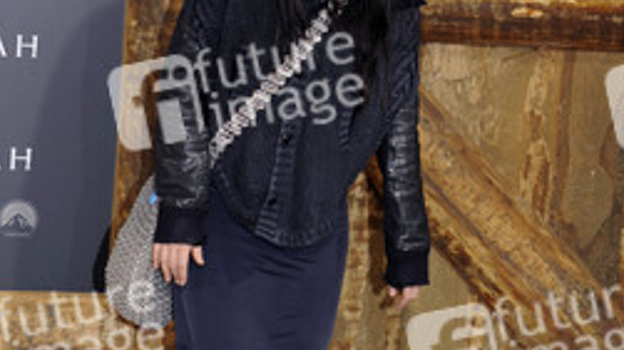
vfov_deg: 8.5
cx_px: 310
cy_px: 216
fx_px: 2349
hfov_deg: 15.1
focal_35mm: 142
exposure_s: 1/125
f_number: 6.3
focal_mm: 85
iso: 800
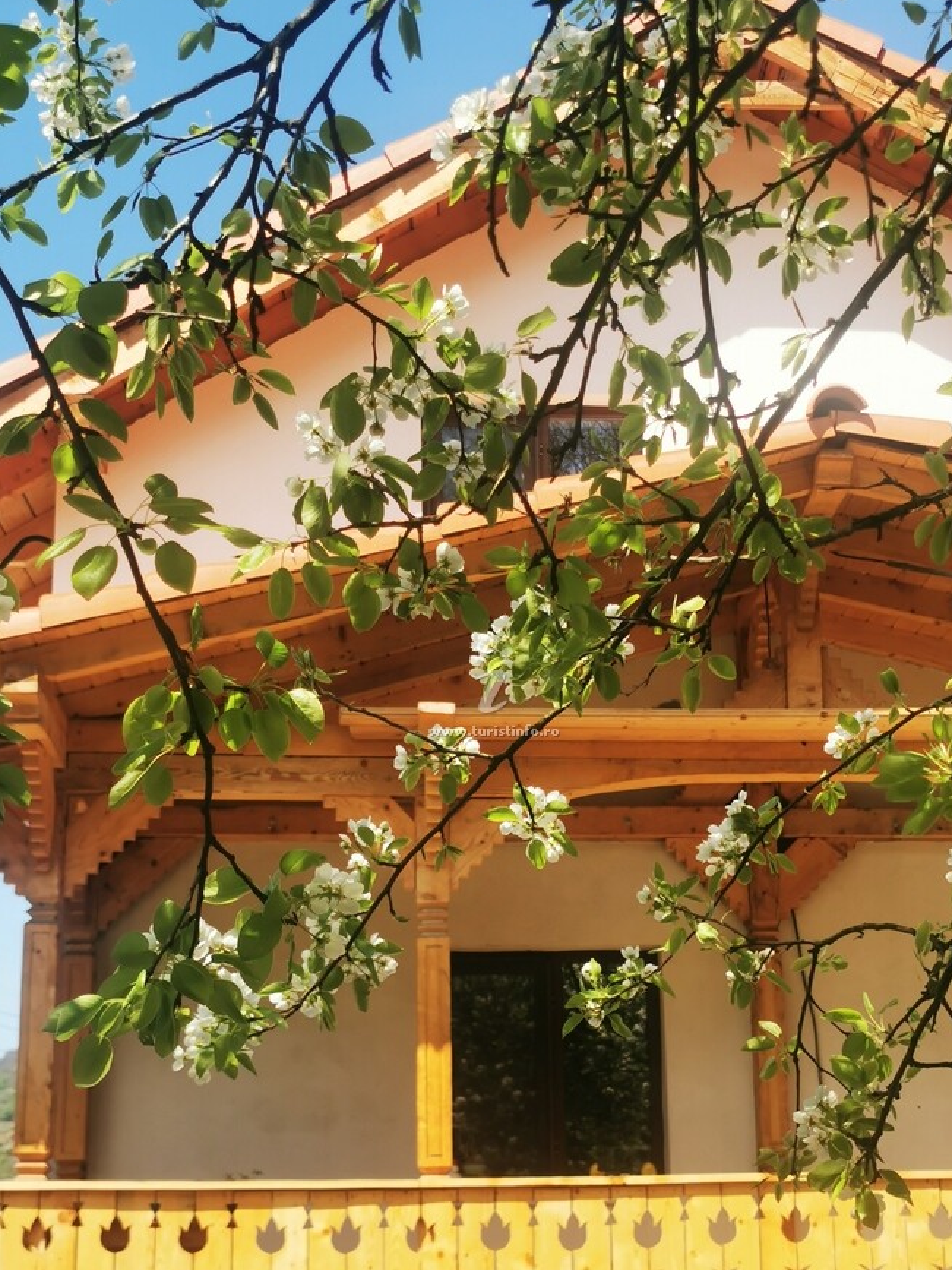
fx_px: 2163
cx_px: 513
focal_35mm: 59
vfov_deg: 32.7
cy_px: 710
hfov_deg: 24.8
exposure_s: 1/2342
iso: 50
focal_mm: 5.56
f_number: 1.6
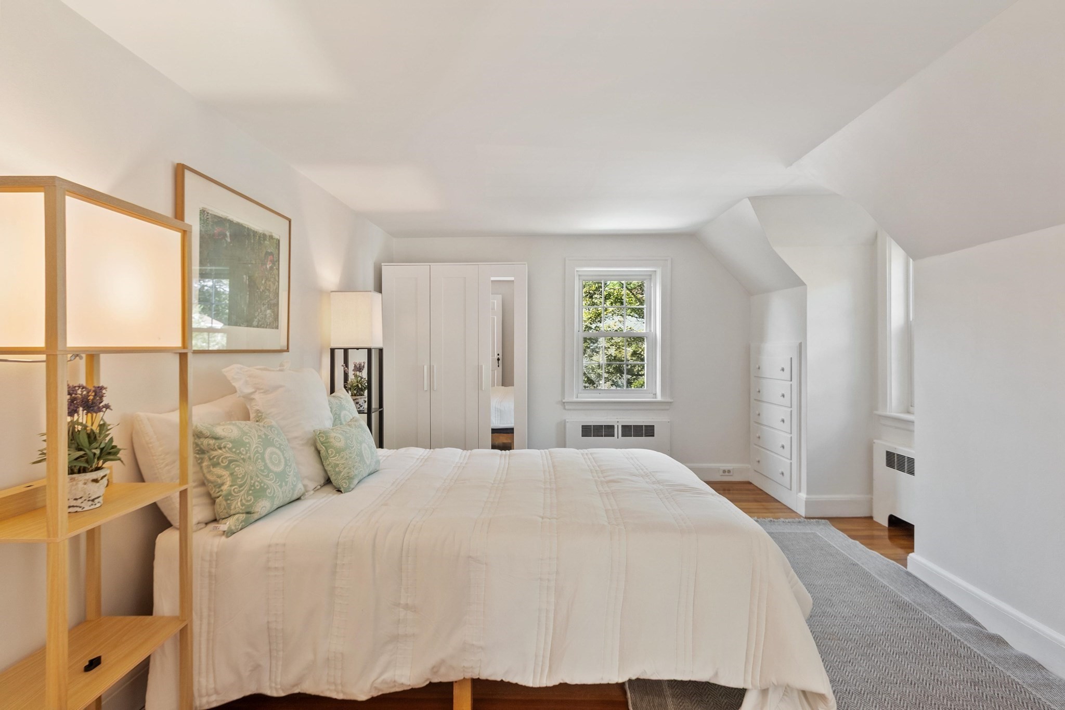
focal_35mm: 18
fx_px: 532
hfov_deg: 90.0
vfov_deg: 67.4
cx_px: 532
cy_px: 355
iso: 320
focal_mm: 12
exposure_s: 1/3
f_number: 5.6
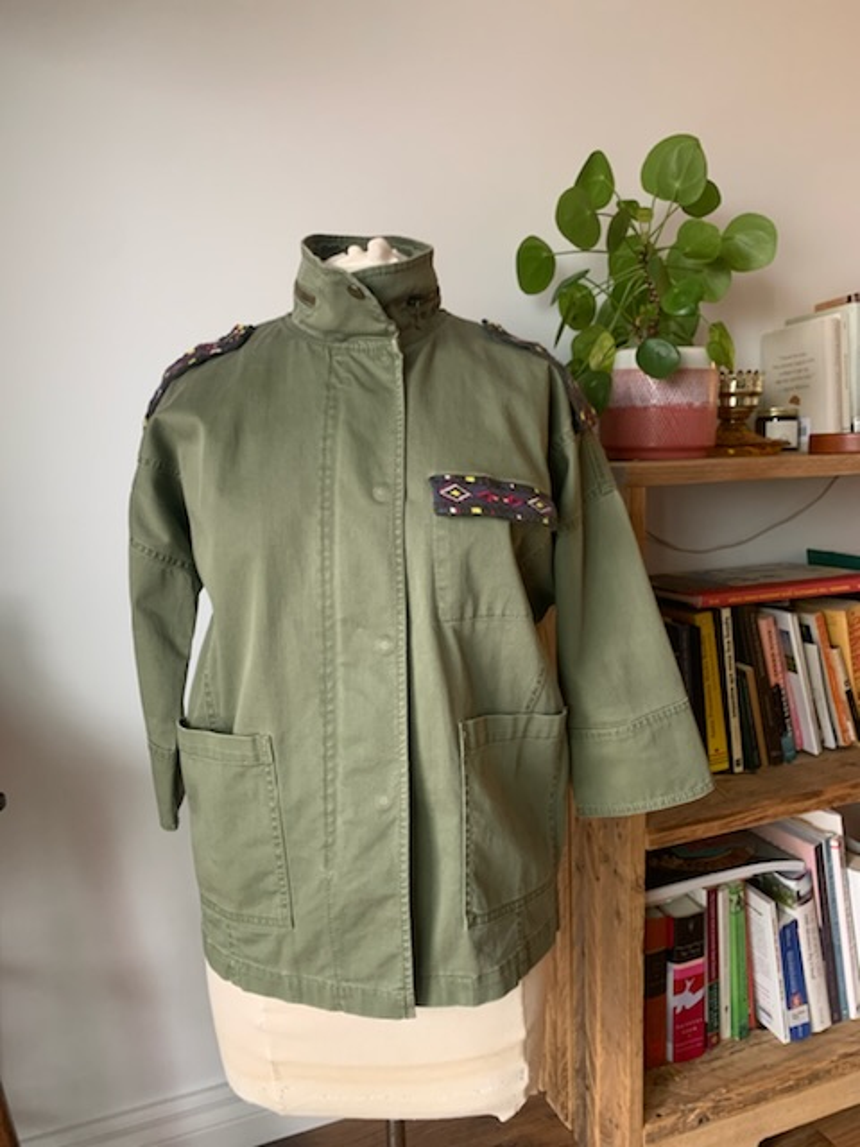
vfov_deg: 67.3
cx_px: 430
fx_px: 861
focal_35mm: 26
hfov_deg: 53.1
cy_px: 574
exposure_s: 1/40
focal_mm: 4.25
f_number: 1.8
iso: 400
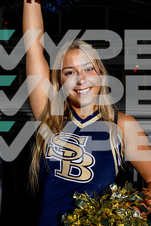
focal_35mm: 45
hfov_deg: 29.9
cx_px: 73
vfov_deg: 43.4
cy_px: 96
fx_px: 283
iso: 250
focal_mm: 35
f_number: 4.5
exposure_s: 1/400
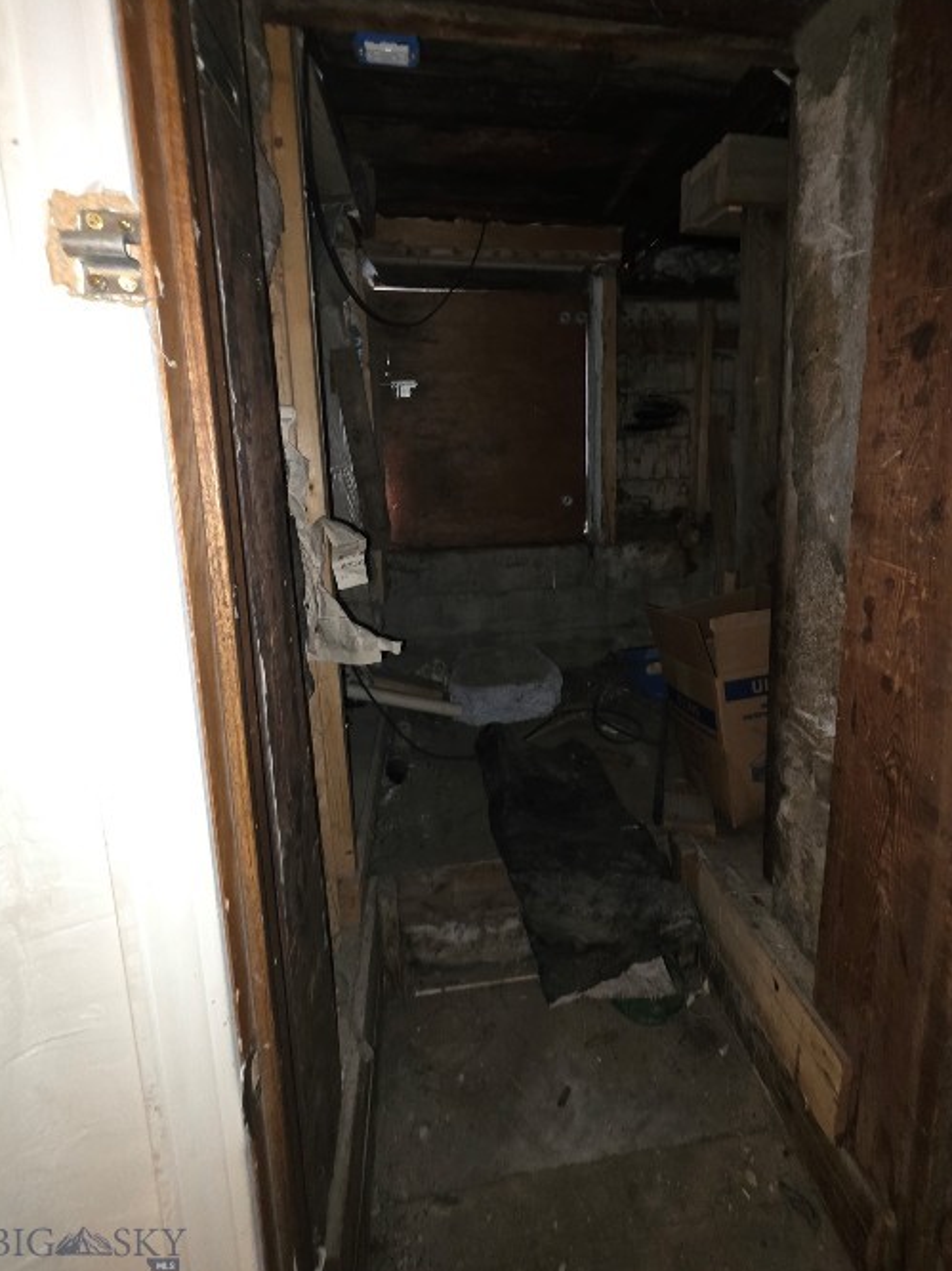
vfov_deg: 97.7
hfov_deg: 81.4
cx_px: 527
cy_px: 555
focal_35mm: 15
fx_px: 550
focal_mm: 2.2
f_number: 1.9
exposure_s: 1/9.99
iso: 2500
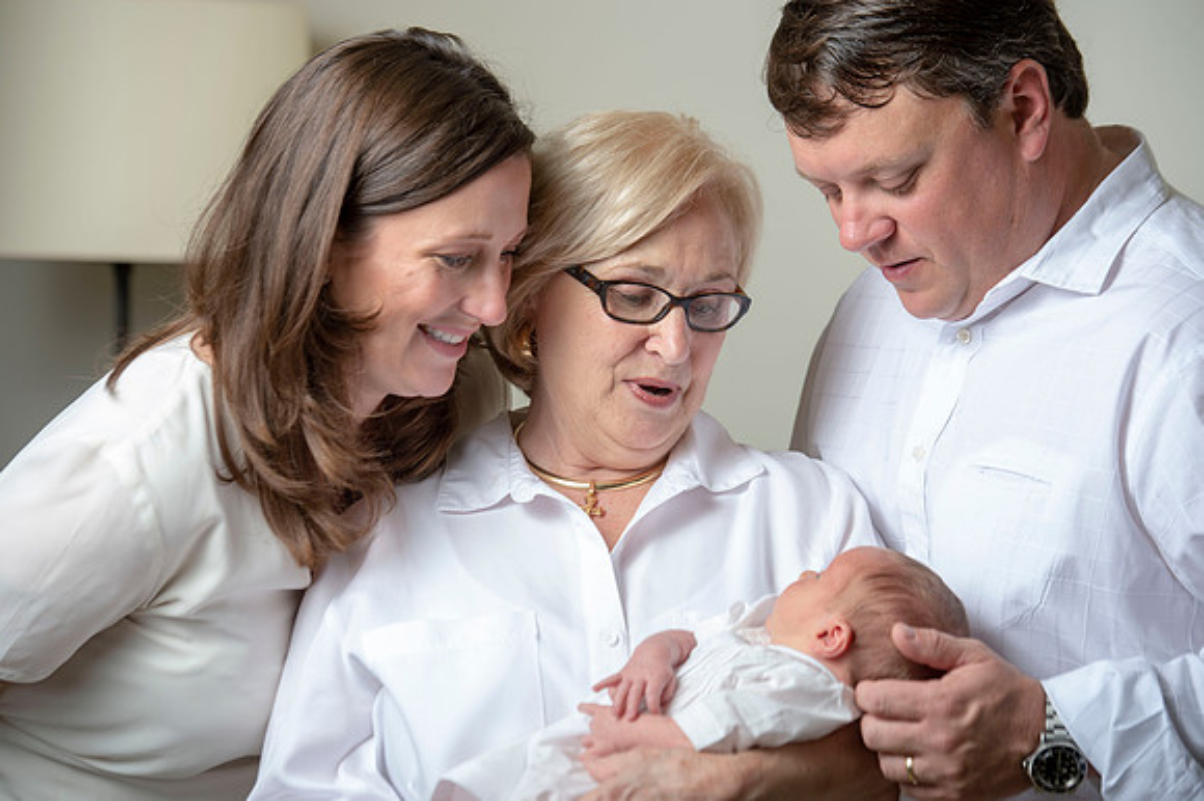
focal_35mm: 125
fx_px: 4178
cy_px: 400
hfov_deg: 16.4
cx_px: 602
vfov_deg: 11.0
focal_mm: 125
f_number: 5
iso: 125
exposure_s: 1/160
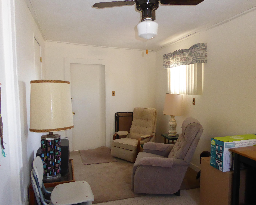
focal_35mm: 27
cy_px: 105
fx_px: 205
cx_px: 132
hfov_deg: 64.1
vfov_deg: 53.2
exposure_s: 1/60
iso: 640
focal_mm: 4.3
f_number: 3.3
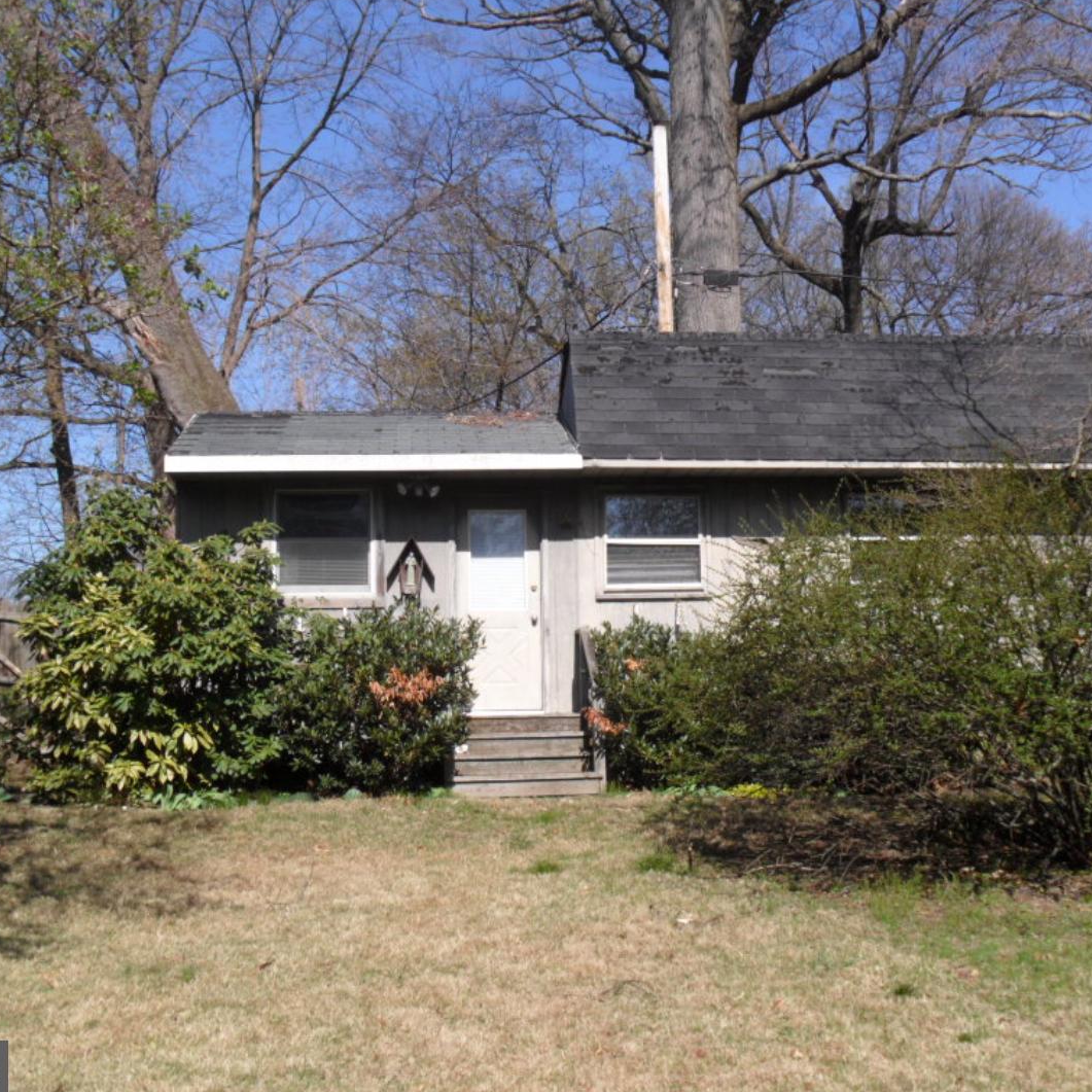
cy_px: 544
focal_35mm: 42
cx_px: 569
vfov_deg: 40.0
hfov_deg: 40.0
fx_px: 1499
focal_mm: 6.3
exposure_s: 1/250
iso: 80
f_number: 7.6
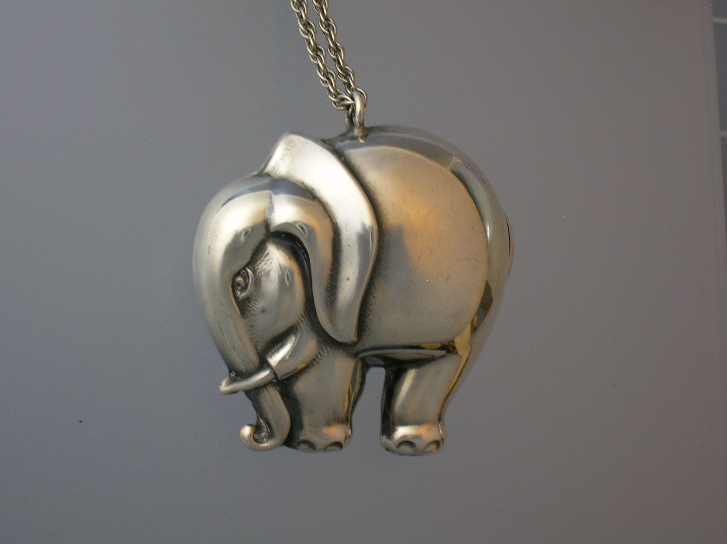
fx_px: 1553
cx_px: 364
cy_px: 272
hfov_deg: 26.4
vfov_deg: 19.9
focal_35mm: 74
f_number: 4
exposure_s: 1/6
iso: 50
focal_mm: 12.3
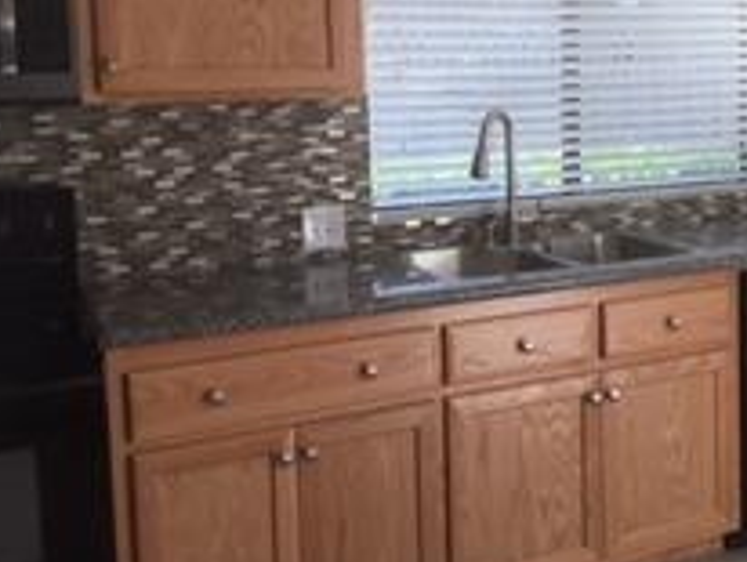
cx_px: 560
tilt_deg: -3.0
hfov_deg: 38.6
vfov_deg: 30.2
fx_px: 1037
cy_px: 199
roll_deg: -0.2
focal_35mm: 48
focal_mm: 4.15
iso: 32
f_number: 2.2
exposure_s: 1/180
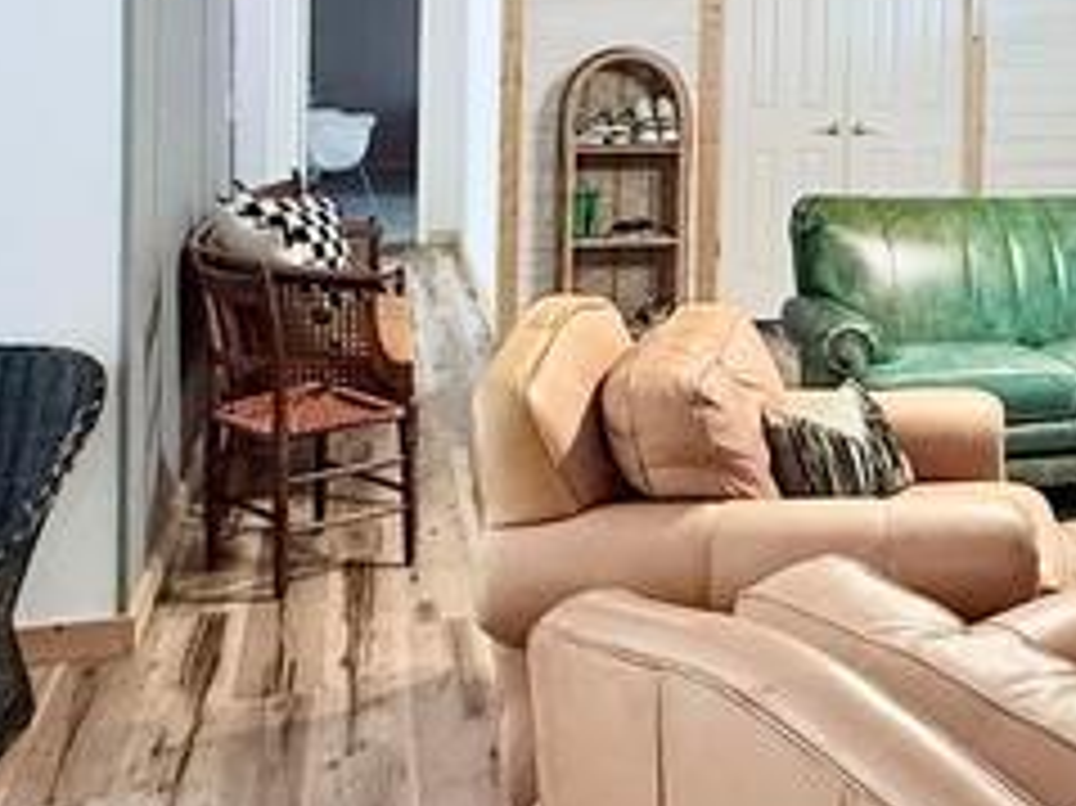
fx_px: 1553
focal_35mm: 50
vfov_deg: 27.9
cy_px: 72
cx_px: 1020
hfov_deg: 35.4
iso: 200
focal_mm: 2.22
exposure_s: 1/60
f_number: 2.2
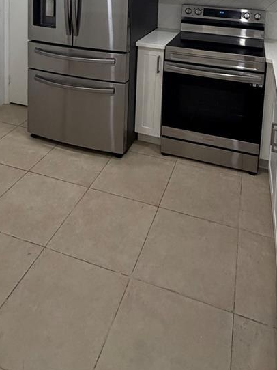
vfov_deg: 47.3
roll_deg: -2.1
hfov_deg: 45.4
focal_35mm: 31
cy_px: -9
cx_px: 151
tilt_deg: -4.8
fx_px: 331
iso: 320
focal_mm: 2.22
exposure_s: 1/120
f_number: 2.2
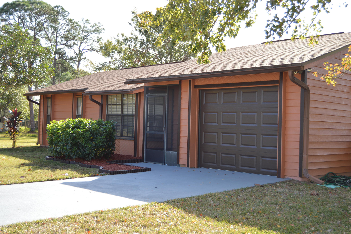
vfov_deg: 29.8
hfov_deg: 43.6
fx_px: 438
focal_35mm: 45
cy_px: 117
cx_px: 176
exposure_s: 1/200
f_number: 4.5
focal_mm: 30
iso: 100
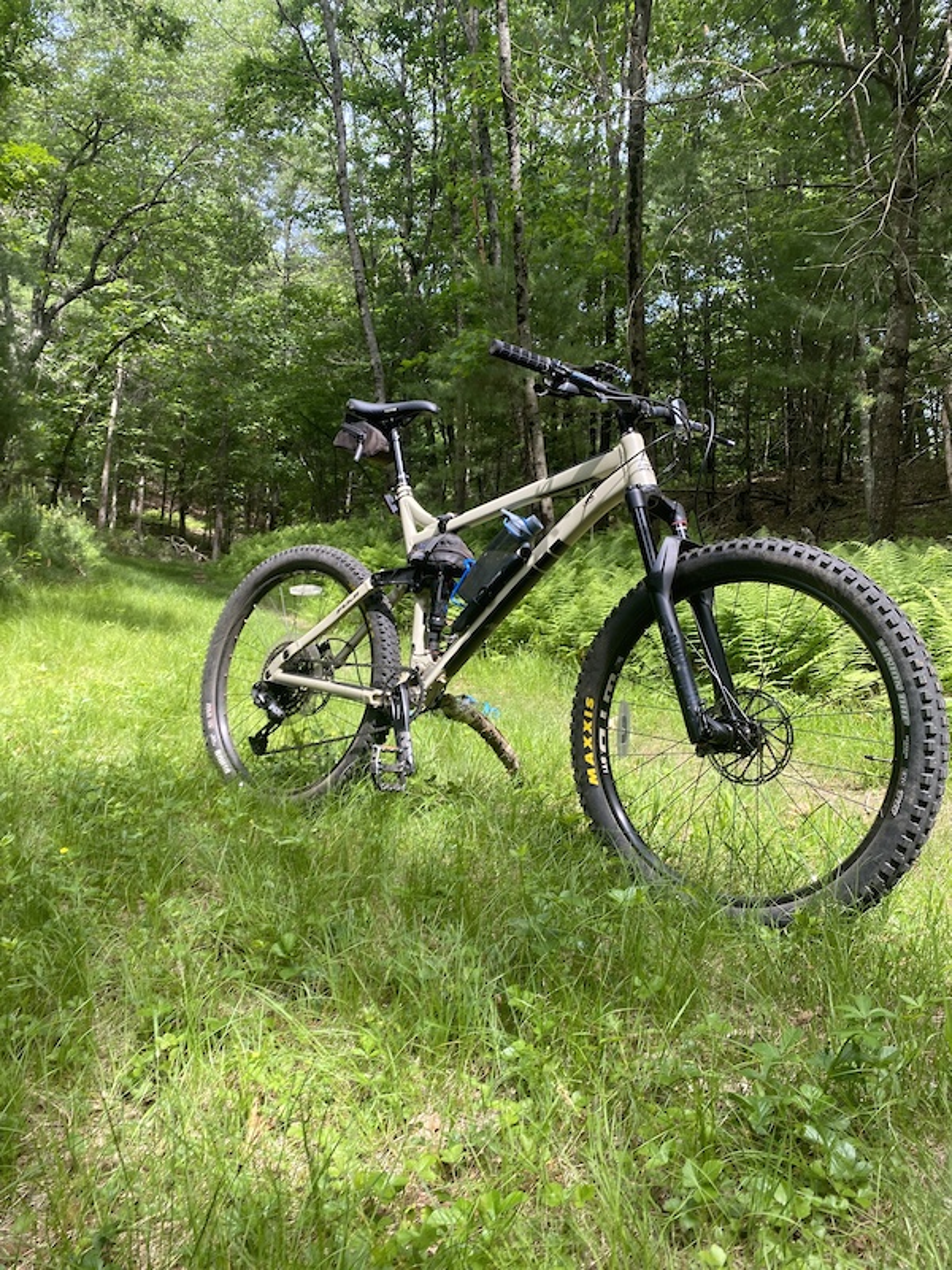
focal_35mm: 26
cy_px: 635
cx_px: 476
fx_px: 953
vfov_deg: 67.3
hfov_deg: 53.1
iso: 32
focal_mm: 4.25
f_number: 1.8
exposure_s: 1/203
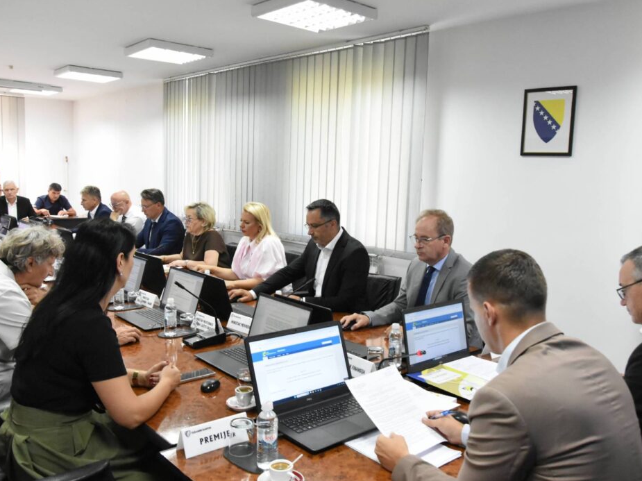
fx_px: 556
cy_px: 246
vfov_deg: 46.8
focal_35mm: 30
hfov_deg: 59.8
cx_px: 362
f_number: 6.3
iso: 4000
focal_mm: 18
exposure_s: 1/80
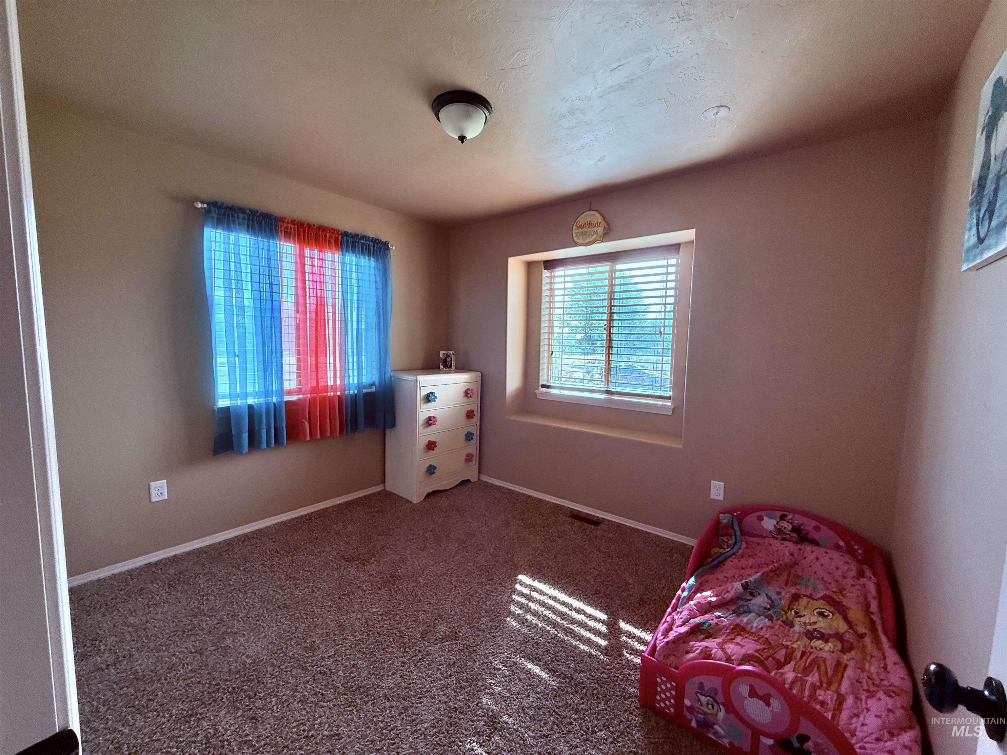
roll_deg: +0.1
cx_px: 504
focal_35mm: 14
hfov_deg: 102.1
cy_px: 378
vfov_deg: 85.7
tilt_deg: -5.0
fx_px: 407
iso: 100
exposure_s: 1/99
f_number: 2.2
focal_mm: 2.22
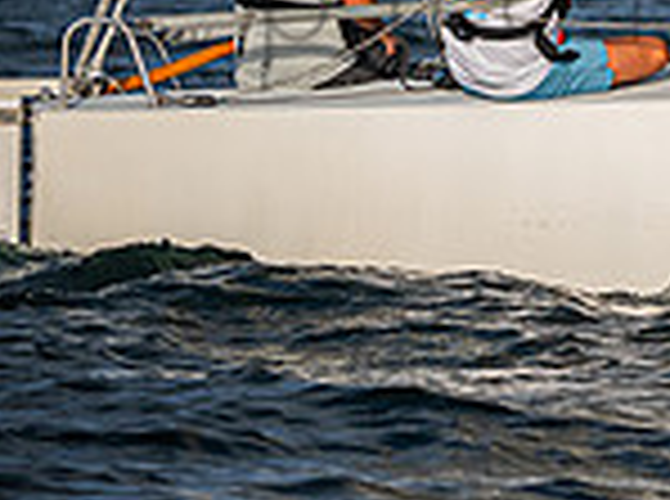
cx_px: 1282
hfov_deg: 2.9
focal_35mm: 693
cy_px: -336
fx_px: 13381
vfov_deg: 2.1
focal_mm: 180
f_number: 5
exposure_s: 1/3200
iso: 250
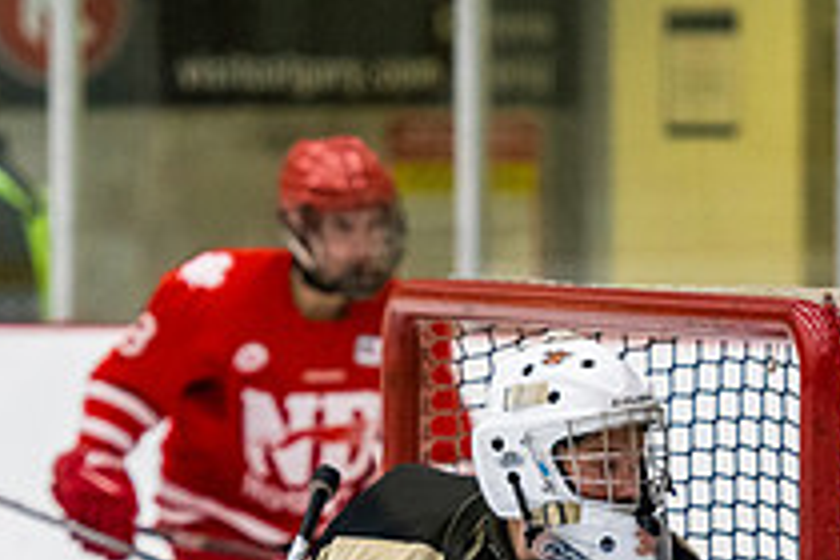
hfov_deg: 4.8
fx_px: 10009
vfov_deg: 3.2
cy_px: 738
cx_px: 552
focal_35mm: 429
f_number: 2.8
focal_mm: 150
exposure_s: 1/640
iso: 3200
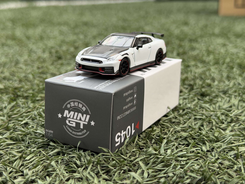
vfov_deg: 30.3
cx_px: 122
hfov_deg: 39.7
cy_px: 92
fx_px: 340
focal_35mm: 48
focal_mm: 6.76
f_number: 1.78
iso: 100
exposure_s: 1/60
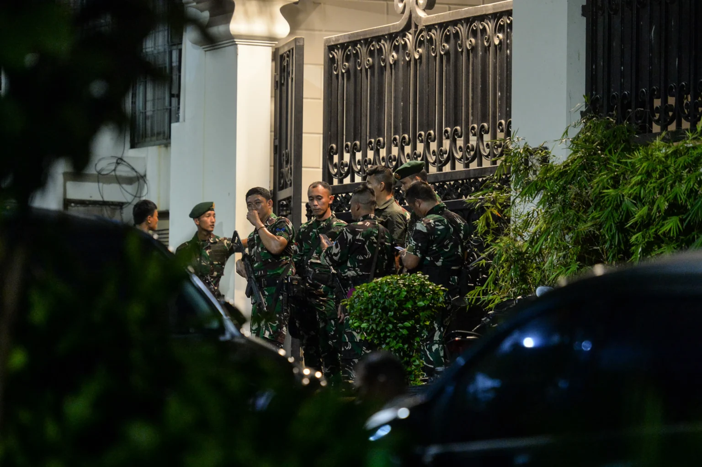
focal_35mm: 175
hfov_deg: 11.8
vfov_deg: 7.8
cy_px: 234
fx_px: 3410
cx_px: 351
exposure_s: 1/80
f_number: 2.8
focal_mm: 175
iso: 3200
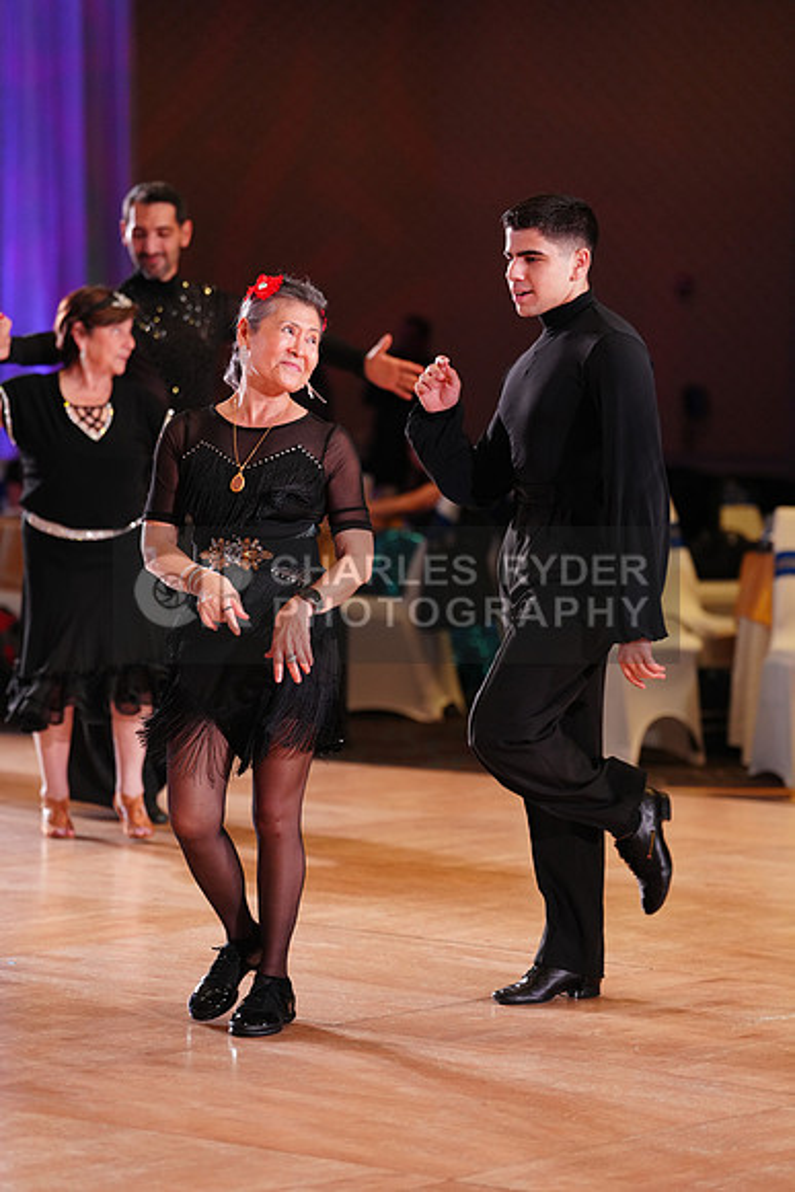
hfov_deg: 11.0
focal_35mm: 125
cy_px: 596
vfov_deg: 16.4
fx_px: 4138
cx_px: 398
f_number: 2.8
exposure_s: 1/500
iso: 2000
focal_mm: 125
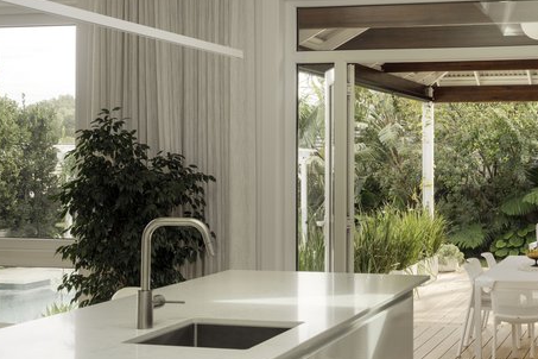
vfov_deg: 23.0
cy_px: 212
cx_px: 382
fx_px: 882
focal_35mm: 59
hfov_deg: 33.5
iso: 100
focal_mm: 40
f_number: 11
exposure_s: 1/25
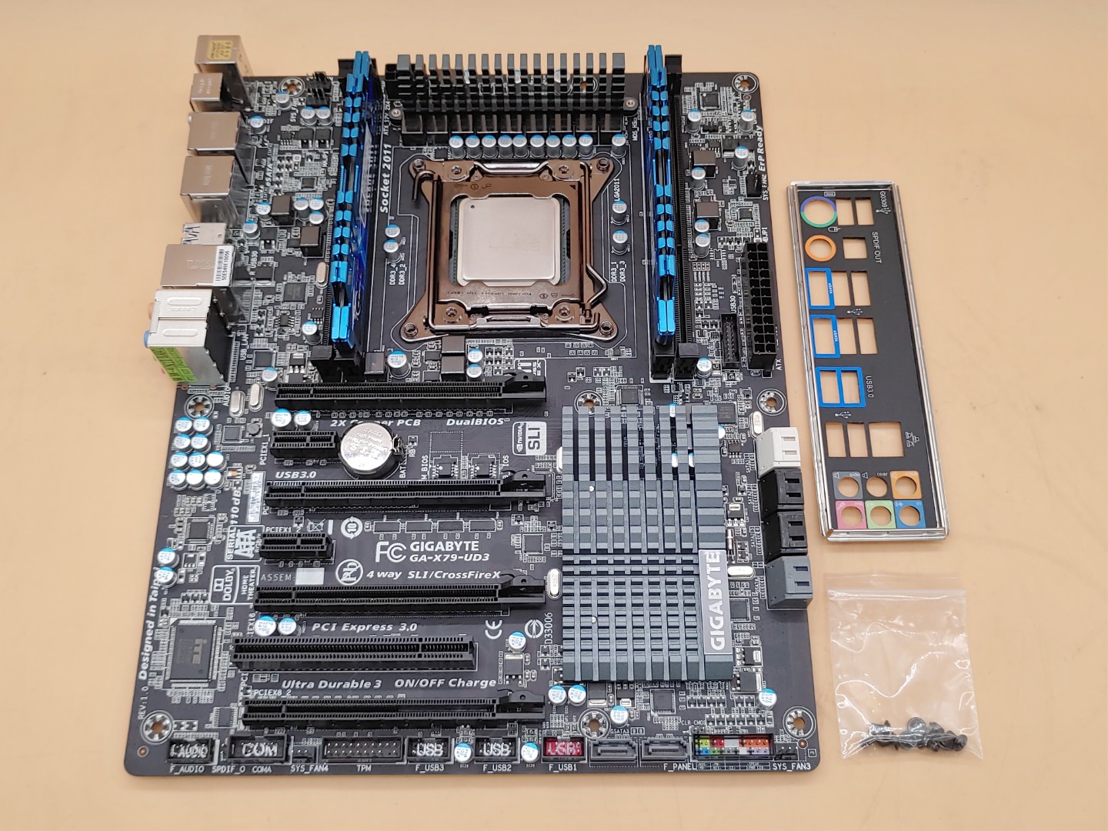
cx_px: 554
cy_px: 416
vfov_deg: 39.7
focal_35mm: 36
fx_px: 1152
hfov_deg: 51.4
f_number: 1.8
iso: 50
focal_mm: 4.36
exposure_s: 1/120
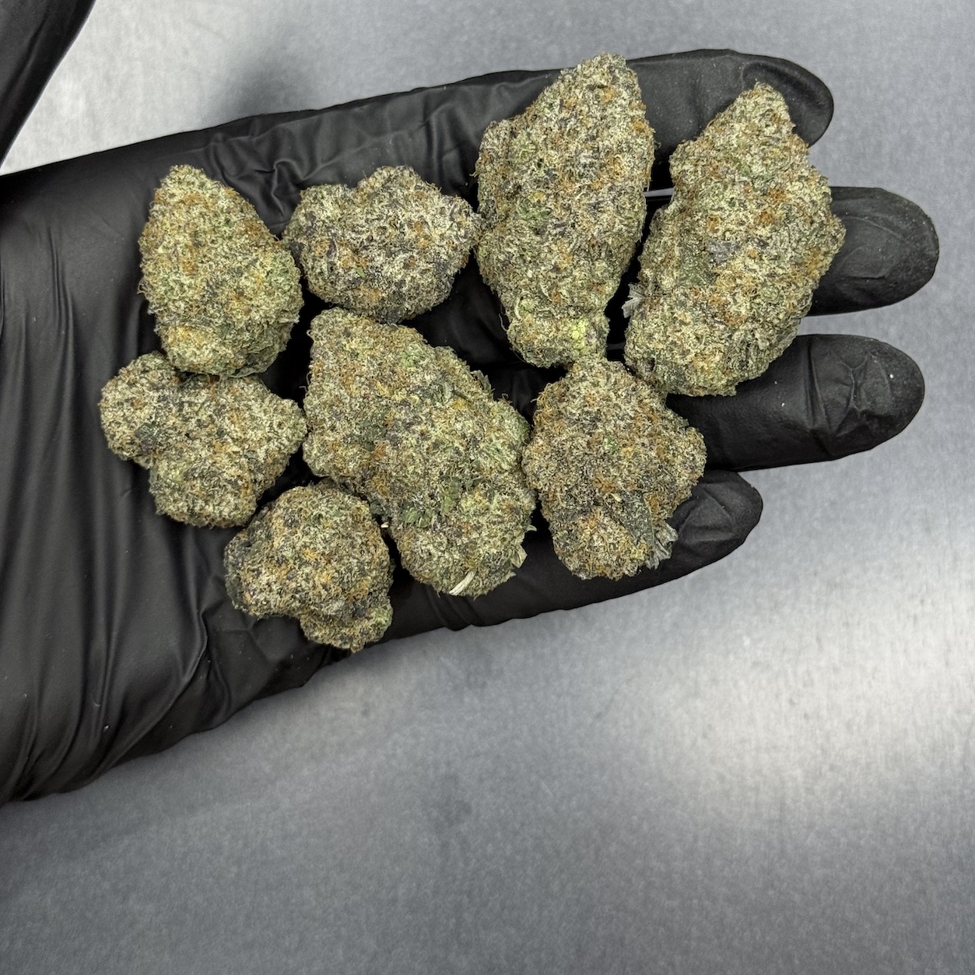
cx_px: 519
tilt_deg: -82.8
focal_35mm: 65
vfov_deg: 26.3
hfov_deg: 26.5
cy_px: 322
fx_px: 2071
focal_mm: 6.76
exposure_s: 1/50
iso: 80
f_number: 1.78
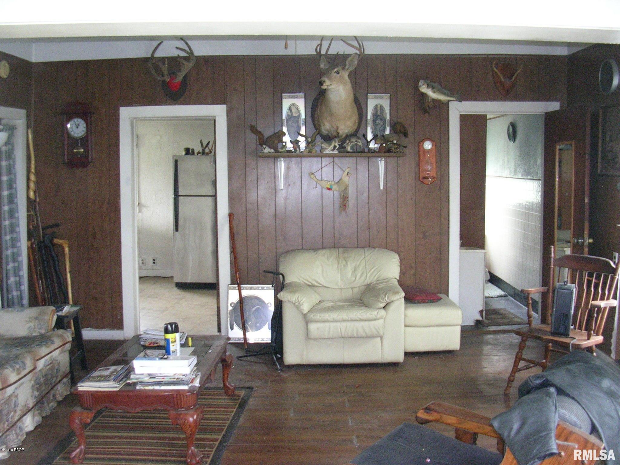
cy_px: 232
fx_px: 681
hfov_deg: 49.0
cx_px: 310
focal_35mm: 38
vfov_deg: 37.7
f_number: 2.8
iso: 200
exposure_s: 1/17.4
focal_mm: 5.8
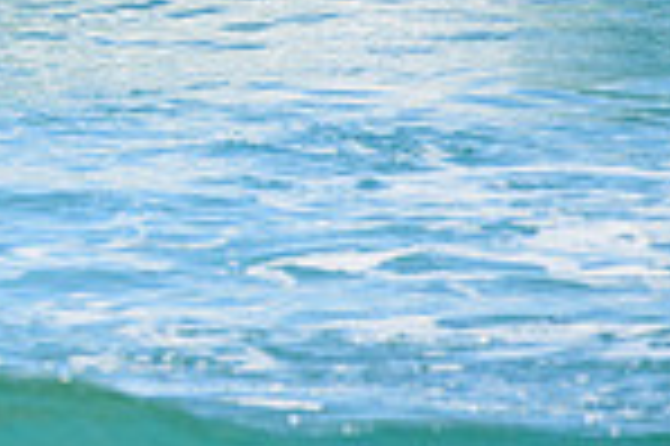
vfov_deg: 0.6
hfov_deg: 0.9
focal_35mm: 2387
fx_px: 44375
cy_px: -317
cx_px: -685
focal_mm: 500
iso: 320
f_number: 5.6
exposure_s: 1/2000
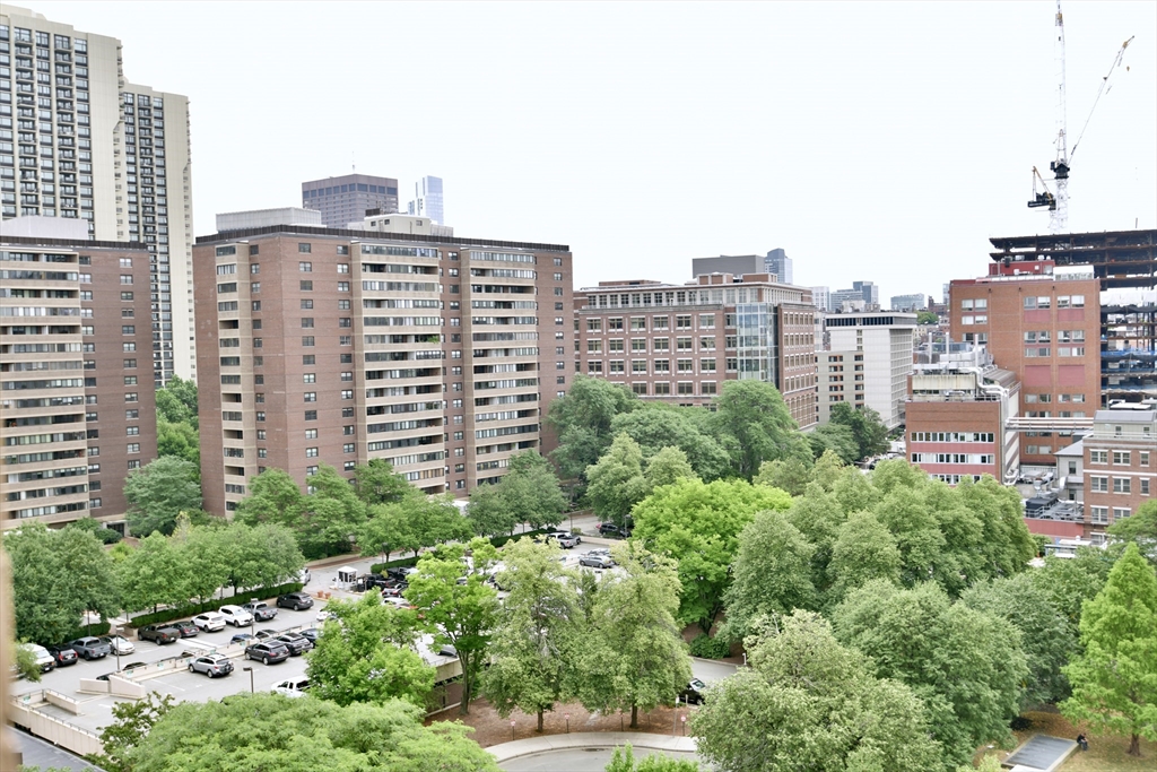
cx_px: 578
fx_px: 1125
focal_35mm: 35
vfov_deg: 37.9
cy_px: 386
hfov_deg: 54.4
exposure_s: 1/100
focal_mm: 35
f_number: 5
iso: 100
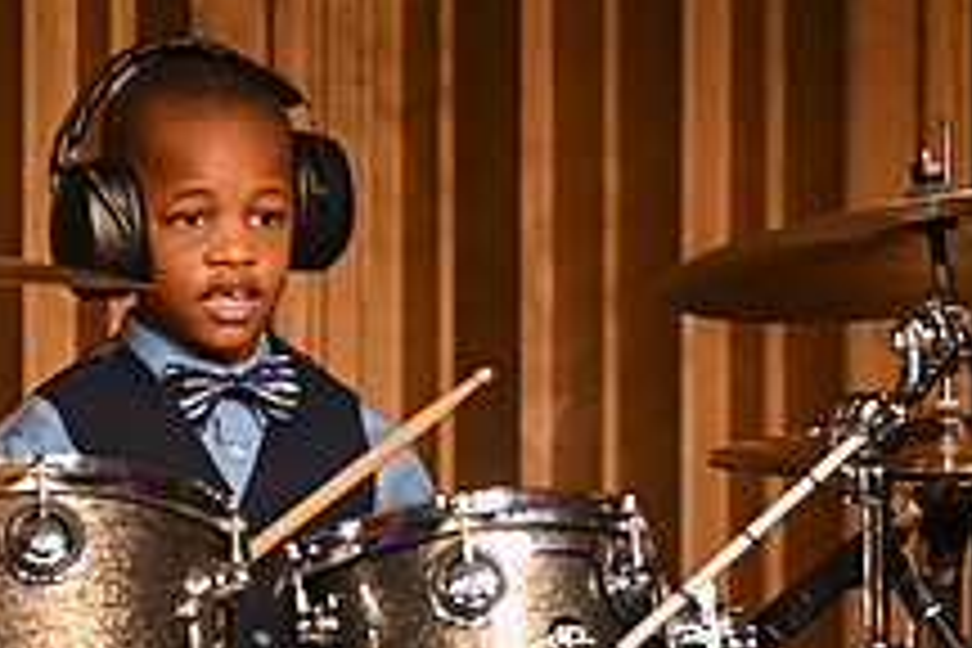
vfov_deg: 2.6
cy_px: 488
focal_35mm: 536
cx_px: 536
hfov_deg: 3.8
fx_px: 14471
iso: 4000
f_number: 2.8
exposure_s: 1/400
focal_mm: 200
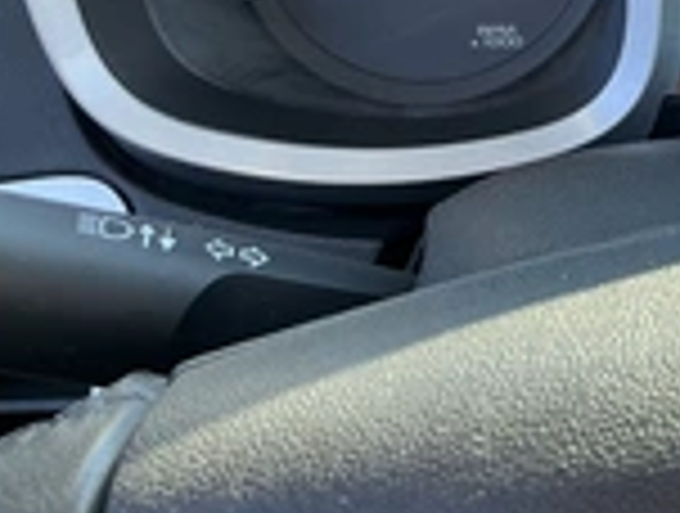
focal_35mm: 74
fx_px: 1457
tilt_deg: -20.6
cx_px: 838
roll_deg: +0.8
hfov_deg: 23.7
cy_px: -58
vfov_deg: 19.1
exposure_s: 1/122
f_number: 1.8
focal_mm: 3
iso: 40
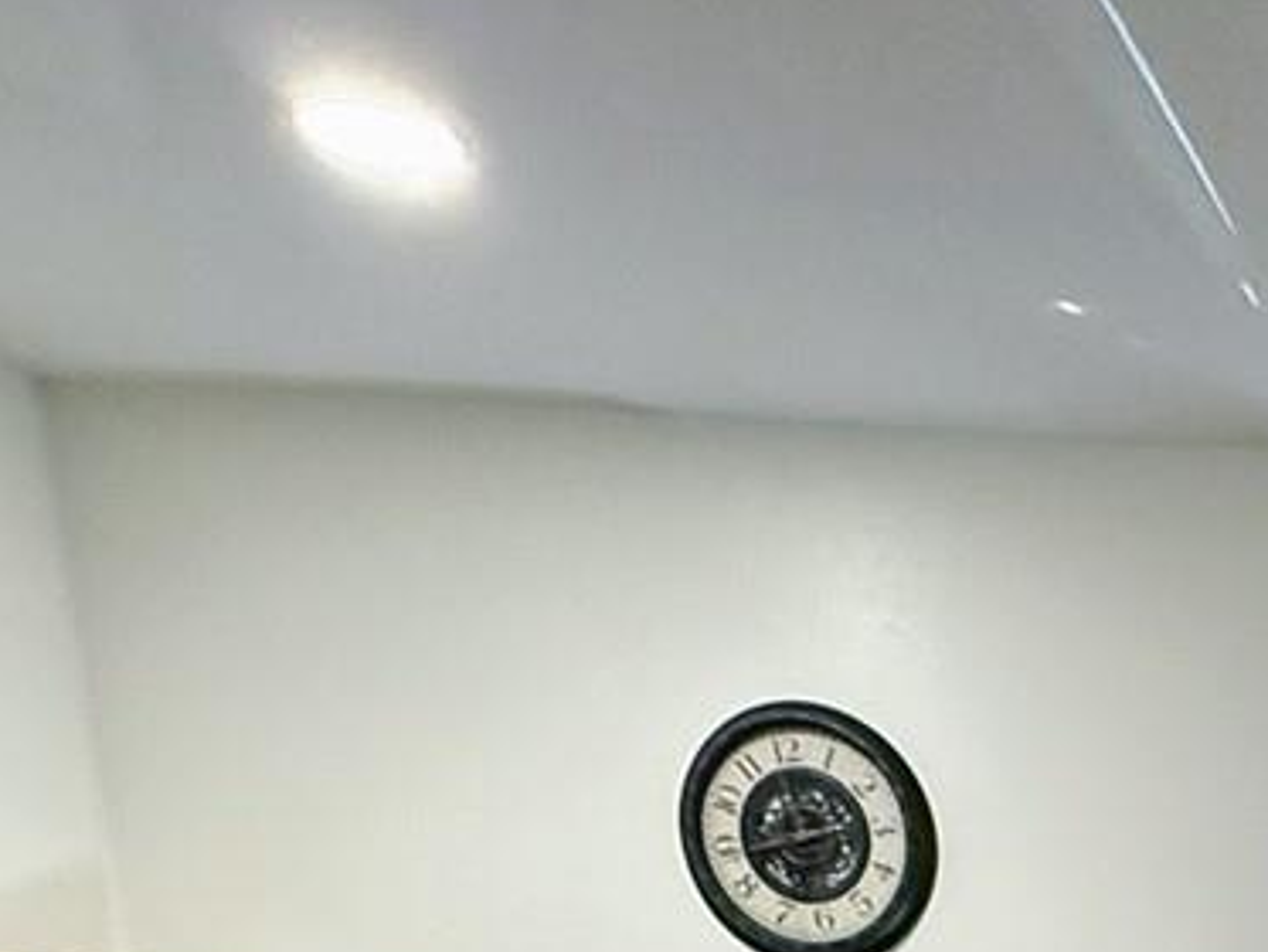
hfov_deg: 26.3
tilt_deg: -14.5
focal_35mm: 60
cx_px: 1734
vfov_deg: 18.3
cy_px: 1785
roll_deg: -1.5
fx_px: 2199
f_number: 2.2
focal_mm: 2.22
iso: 640
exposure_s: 1/120
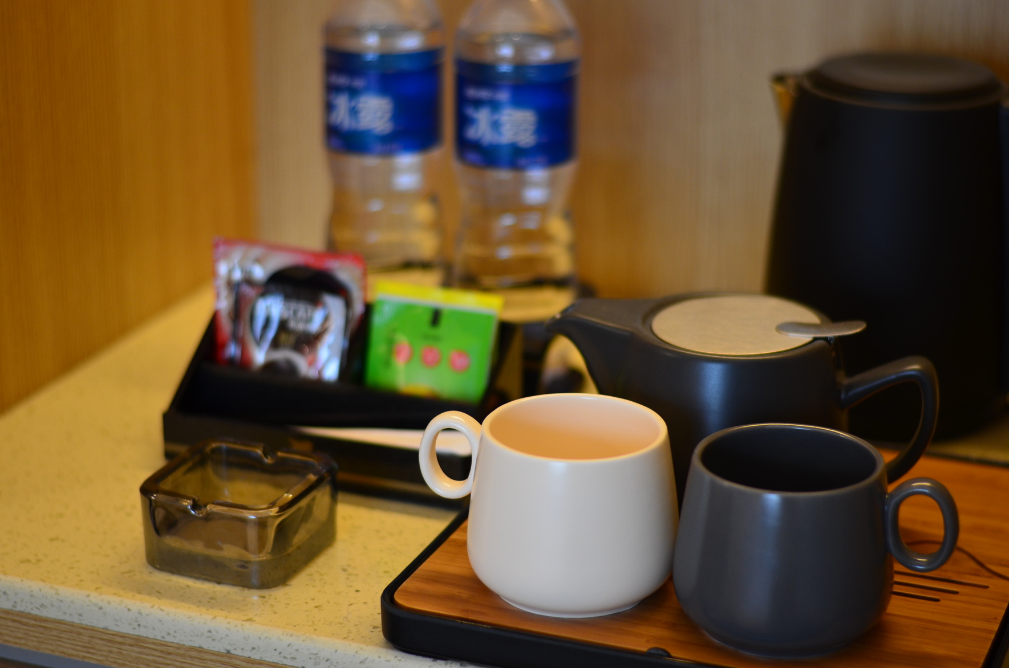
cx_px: 504
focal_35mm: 75
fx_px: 2098
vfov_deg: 18.1
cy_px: 334
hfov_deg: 27.0
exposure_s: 1/200
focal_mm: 50
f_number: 1.8
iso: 400
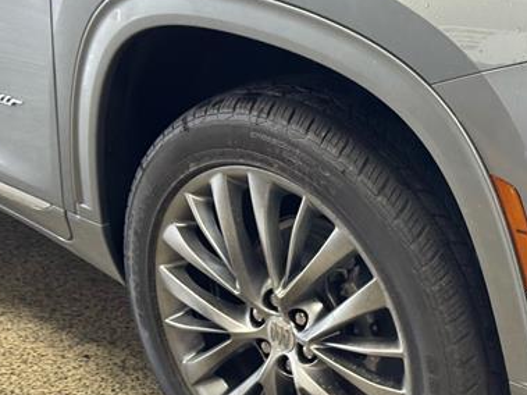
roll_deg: -4.8
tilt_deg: -26.8
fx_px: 1233
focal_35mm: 81
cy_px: 274
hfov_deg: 23.9
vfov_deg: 18.1
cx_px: 400
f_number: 1.78
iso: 200
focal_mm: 6.76
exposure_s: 1/60
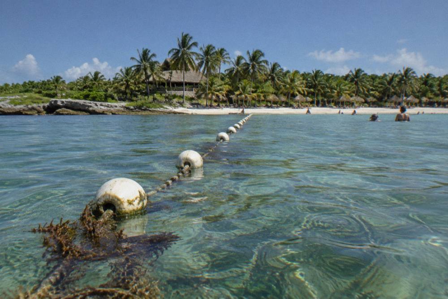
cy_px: 150
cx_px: 224
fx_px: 435
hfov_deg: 54.5
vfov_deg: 37.8
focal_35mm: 35
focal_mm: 35
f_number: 7.1
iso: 320
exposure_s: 1/500
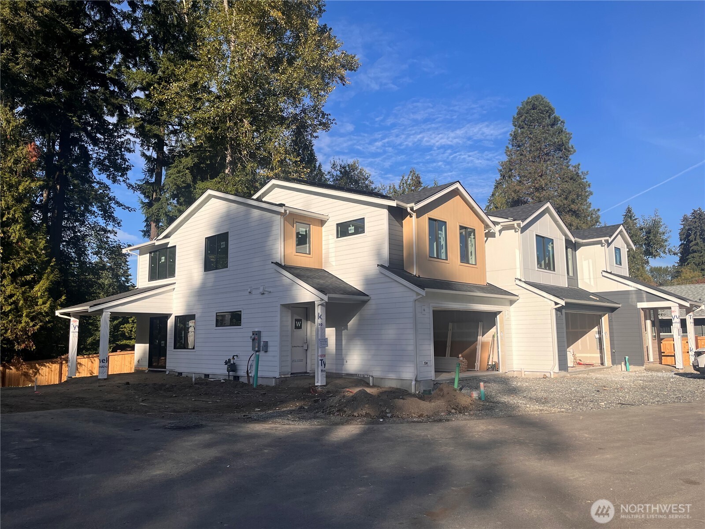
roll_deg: +0.6
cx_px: 352
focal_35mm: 26
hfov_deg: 67.3
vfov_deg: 53.1
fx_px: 530
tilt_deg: +7.3
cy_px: 264
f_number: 1.6
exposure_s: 1/4016
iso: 50
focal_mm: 5.1
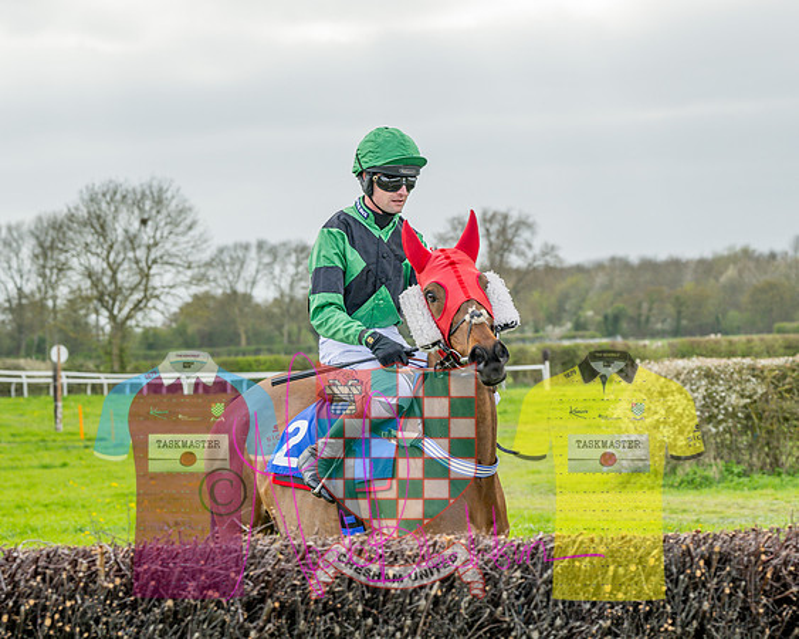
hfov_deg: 11.7
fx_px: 3915
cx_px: 400
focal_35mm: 166
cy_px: 320
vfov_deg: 9.3
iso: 200
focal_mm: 98
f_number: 5.6
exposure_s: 1/320
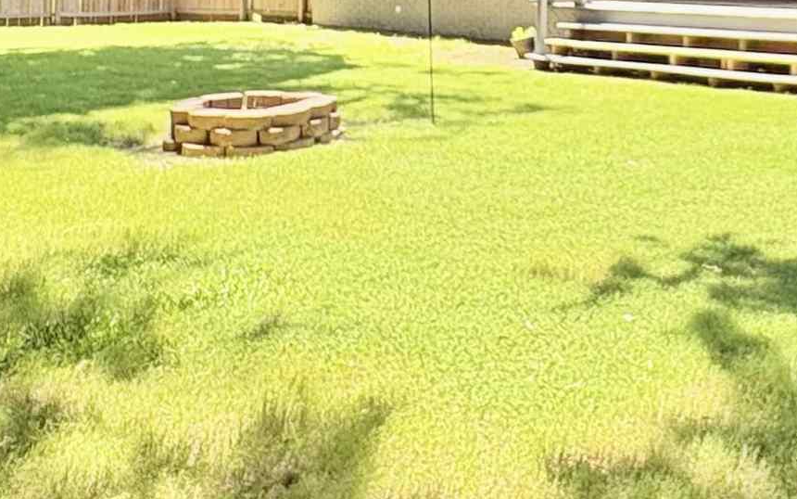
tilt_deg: +2.5
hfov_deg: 37.5
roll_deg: +2.1
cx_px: 574
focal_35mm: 53
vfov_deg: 22.7
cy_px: -78
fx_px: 1152
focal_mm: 2.22
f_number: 2.2
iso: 64
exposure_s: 1/274
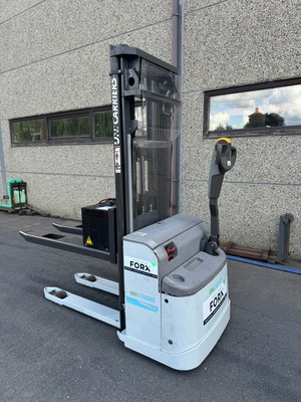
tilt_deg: -8.7
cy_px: 201
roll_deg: +0.6
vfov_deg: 71.6
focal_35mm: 24
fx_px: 278
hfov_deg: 56.8
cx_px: 150
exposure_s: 1/685
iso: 80
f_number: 1.78
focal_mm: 6.76
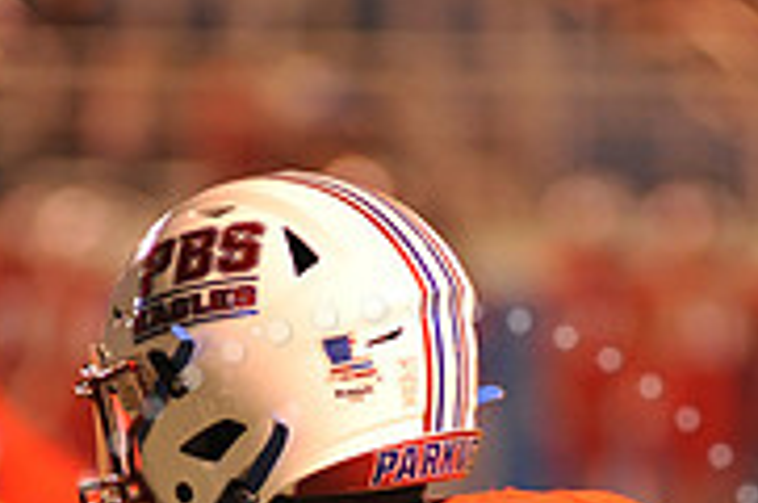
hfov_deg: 3.2
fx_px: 13494
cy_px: 692
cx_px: 415
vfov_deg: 2.1
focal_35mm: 642
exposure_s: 1/200
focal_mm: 200
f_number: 2.8
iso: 2000
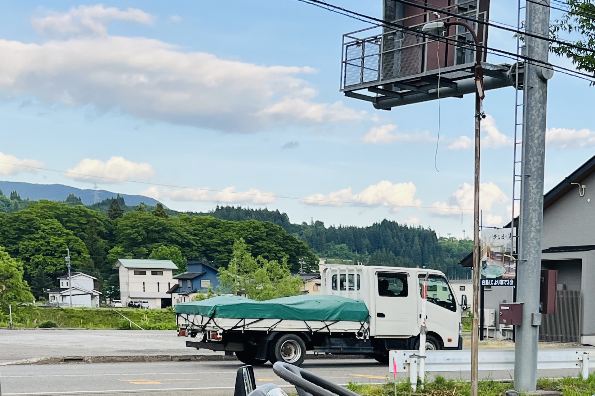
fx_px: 1091
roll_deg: -0.6
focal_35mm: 66
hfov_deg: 29.6
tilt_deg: -10.8
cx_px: 497
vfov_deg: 19.2
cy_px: 497
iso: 50
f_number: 1.6
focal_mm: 5.1
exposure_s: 1/483
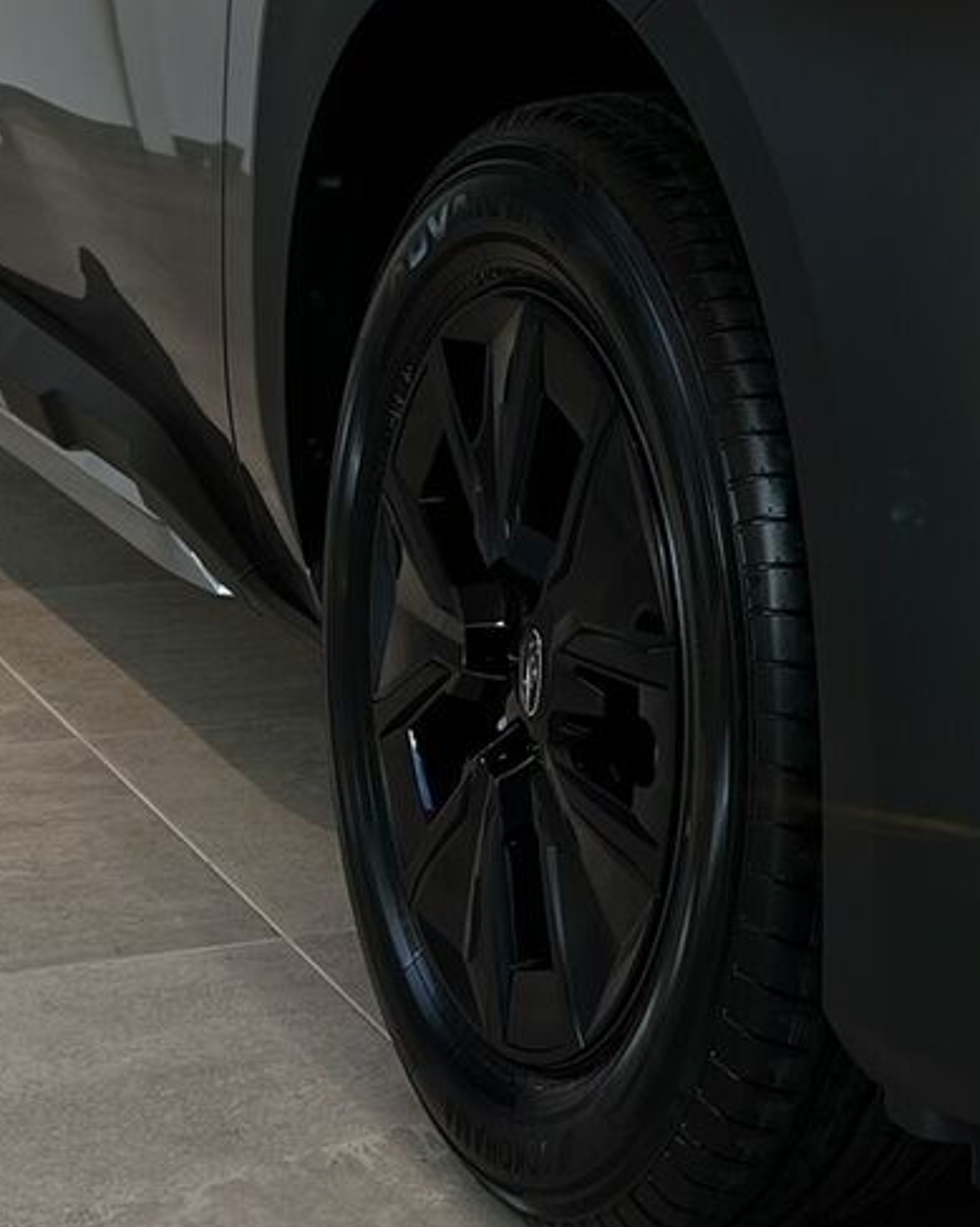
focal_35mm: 89
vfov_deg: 21.4
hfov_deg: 16.7
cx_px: 1064
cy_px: 338
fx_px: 3230
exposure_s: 1/154
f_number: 1.5
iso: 40
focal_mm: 5.7
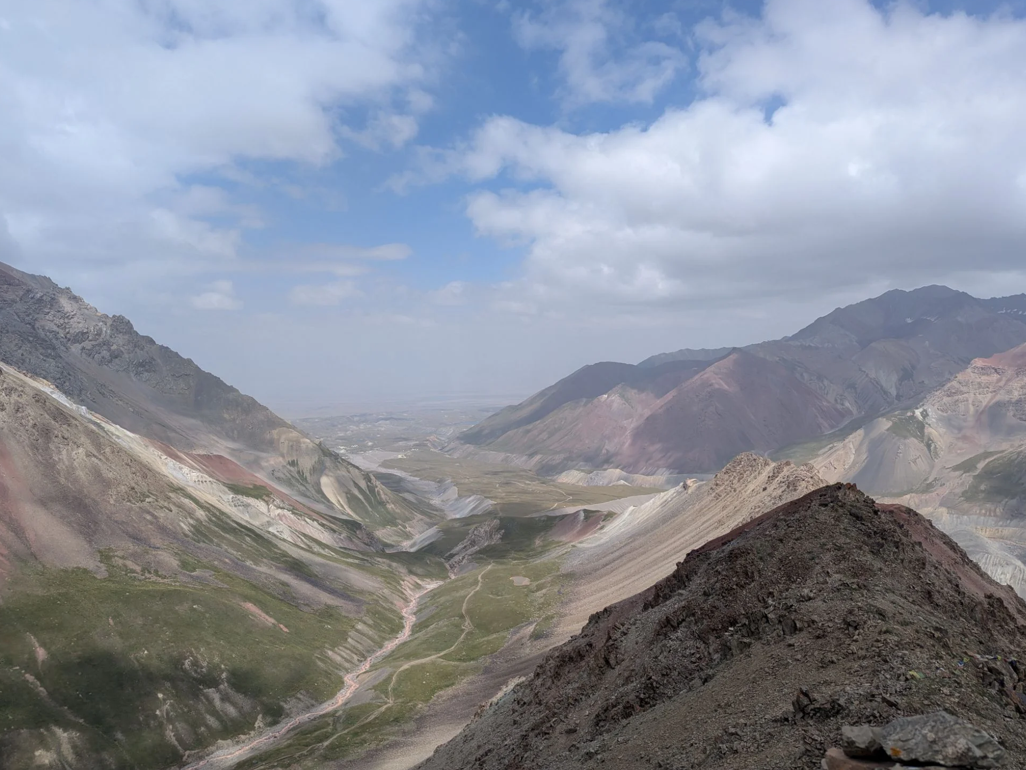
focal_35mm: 25
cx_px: 511
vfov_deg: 54.9
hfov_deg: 69.4
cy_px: 369
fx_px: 741
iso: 47
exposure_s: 1/3333
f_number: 1.85
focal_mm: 6.81
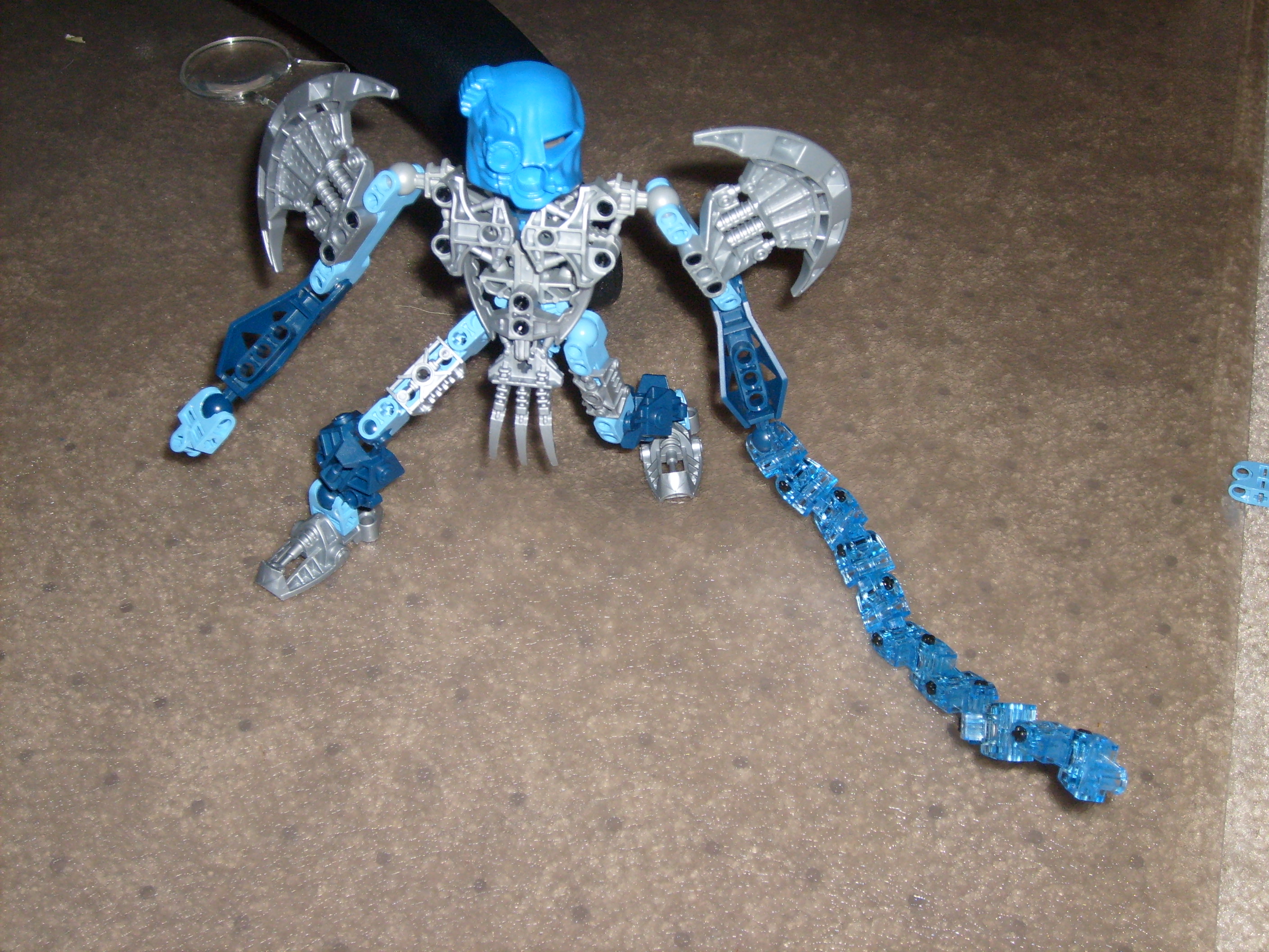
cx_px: 634
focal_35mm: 43
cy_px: 476
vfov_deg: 33.6
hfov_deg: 43.9
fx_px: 1576
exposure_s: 1/45
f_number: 3
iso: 100
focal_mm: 7.2
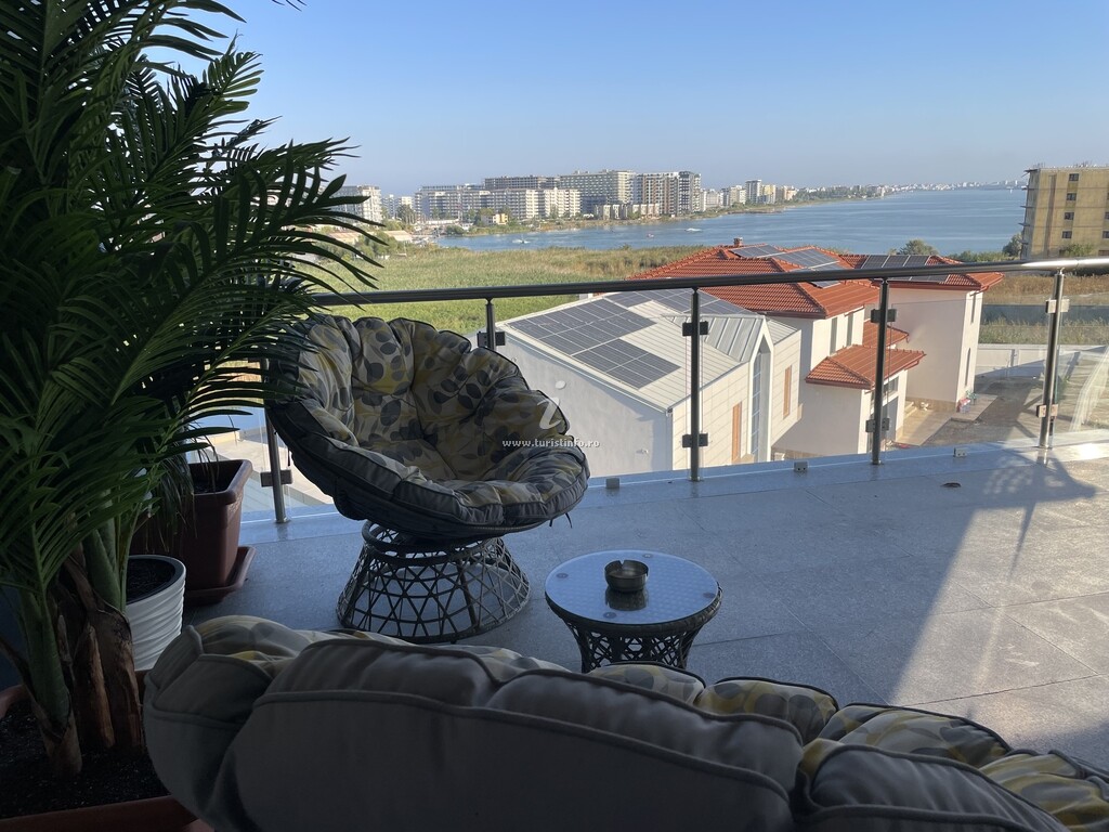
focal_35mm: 26
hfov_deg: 67.3
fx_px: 833
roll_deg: +1.3
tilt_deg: -13.6
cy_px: 416
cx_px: 554
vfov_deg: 53.1
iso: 32
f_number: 1.6
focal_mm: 4.2
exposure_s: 1/1618
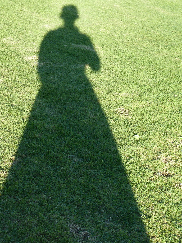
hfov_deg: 23.3
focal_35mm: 63
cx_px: 91
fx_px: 442
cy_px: 122
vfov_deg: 30.7
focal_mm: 10.3
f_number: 4
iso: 80
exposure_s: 1/125
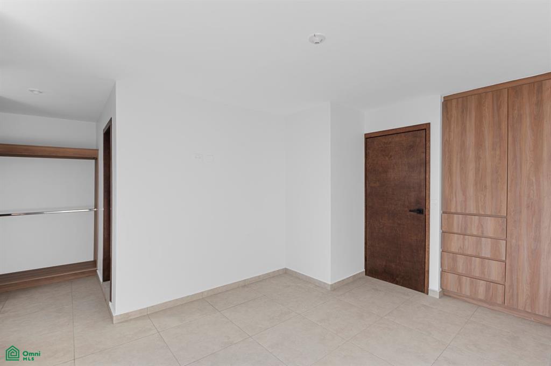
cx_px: 276
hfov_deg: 96.8
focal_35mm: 16
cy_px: 183
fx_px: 245
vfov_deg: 73.6
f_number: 11
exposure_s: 1/10
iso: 125
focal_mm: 16
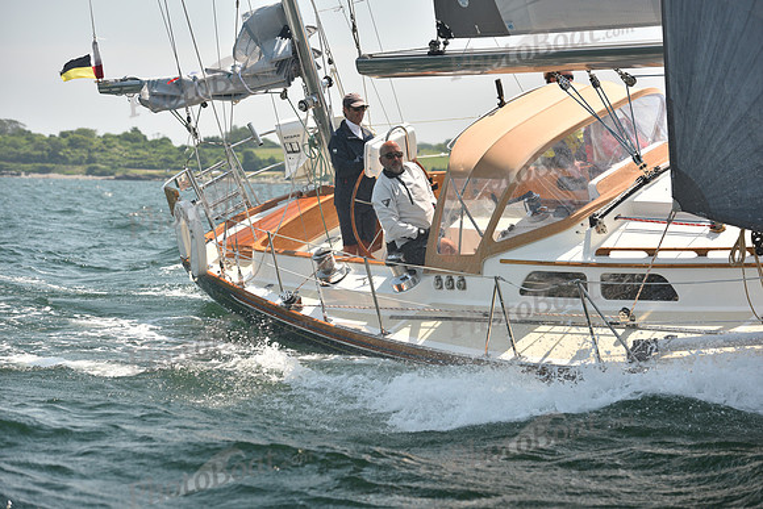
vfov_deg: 13.7
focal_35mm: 100
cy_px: 254
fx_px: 2120
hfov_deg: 20.4
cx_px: 382
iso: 250
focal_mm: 100
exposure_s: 1/640
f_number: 5
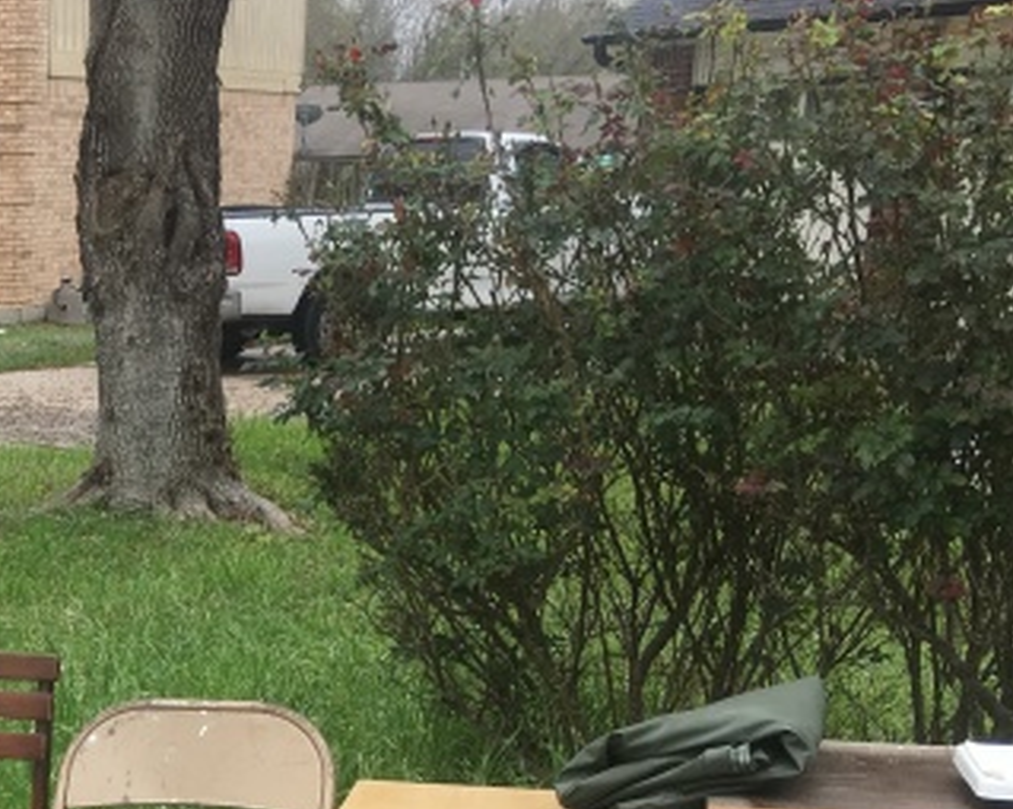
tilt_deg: -17.7
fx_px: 2128
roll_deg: +2.3
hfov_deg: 24.3
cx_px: -200
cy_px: 885
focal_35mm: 71
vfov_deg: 20.6
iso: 25
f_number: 2.2
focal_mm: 4.15
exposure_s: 1/561
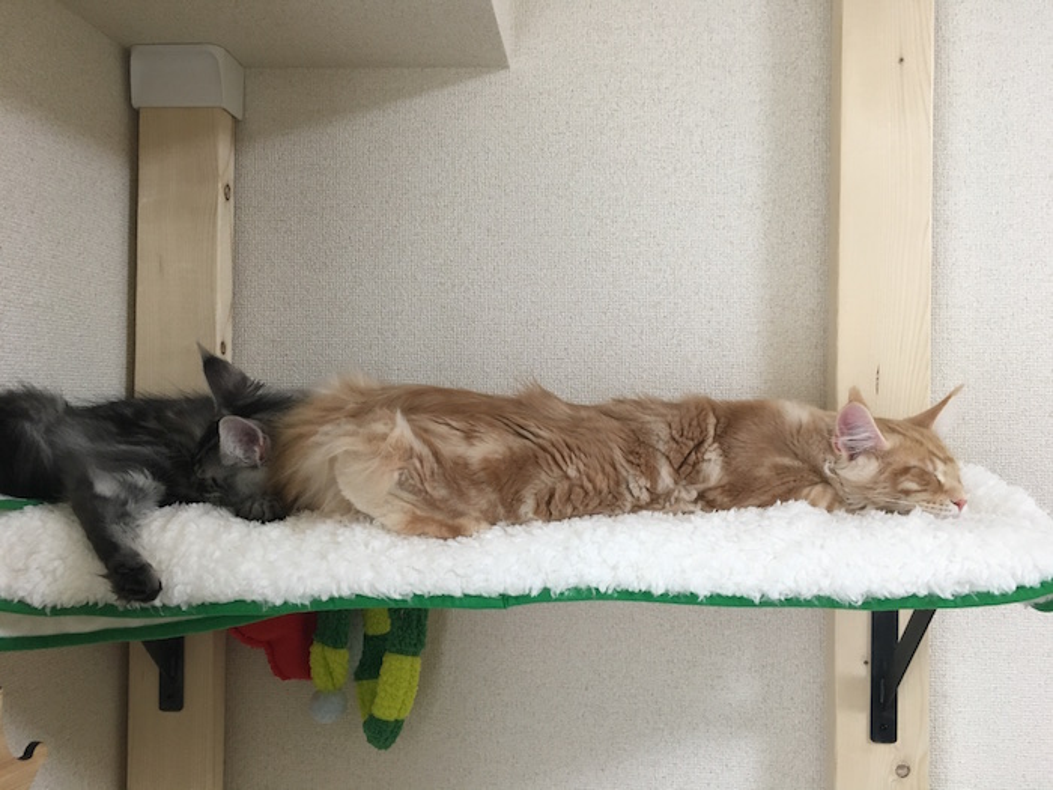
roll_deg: -1.7
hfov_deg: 61.7
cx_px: 526
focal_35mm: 29
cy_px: 395
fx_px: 882
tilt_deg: +1.2
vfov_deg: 48.2
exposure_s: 1/30
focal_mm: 4.15
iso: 100
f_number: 2.2
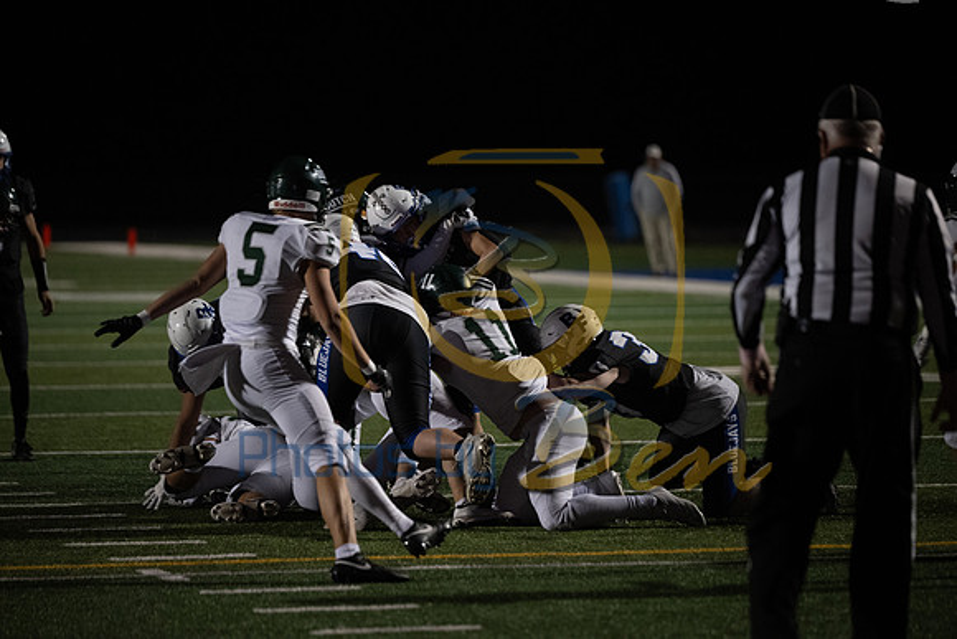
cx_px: 478
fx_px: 5318
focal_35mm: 200
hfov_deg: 10.3
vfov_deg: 6.9
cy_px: 320
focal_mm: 200
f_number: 2.8
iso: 4000
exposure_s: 1/1250
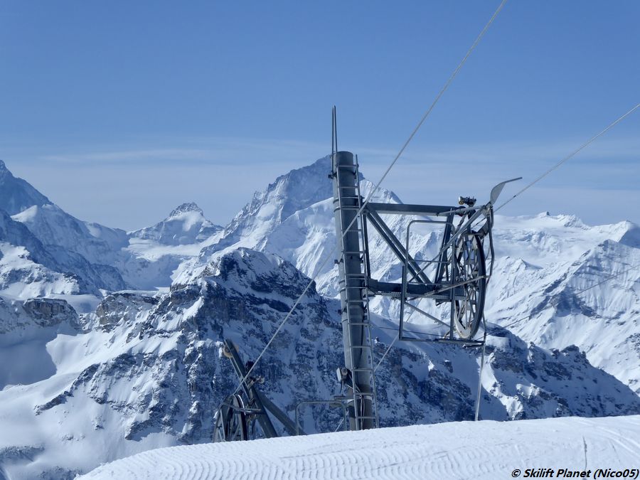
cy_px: 240
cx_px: 320
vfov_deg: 11.7
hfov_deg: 15.5
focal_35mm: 127
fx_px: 2348
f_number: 5.1
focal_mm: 20.6
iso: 80
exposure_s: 1/1300
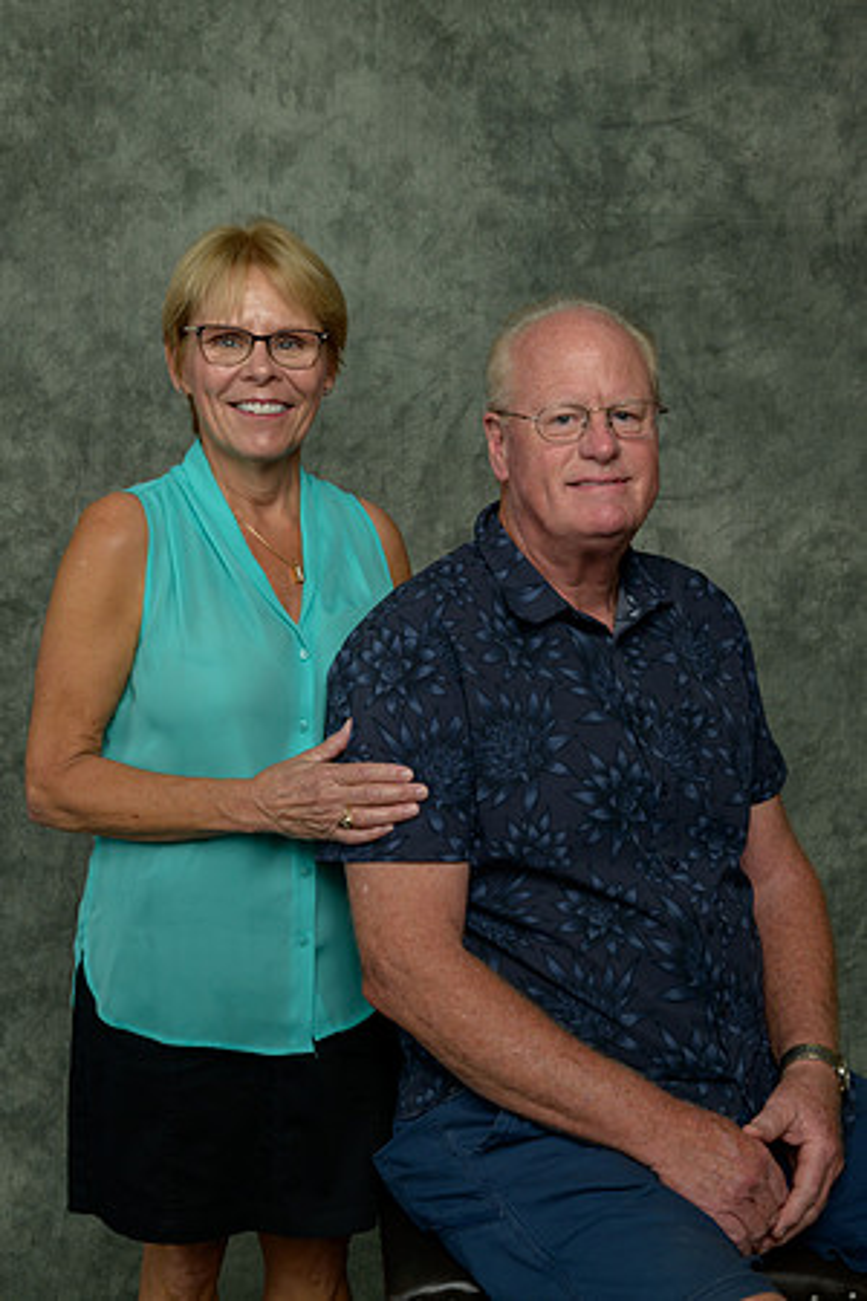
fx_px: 1734
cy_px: 650
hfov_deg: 28.1
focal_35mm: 48
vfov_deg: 41.1
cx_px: 434
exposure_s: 1/125
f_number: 10
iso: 400
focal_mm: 48
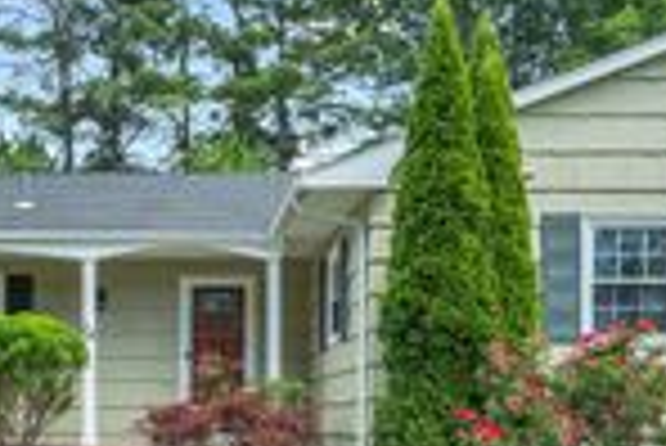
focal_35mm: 54
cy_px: 403
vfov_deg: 24.4
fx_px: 1000
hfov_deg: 35.6
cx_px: 130
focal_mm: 16
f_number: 8
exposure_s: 1/100
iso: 400
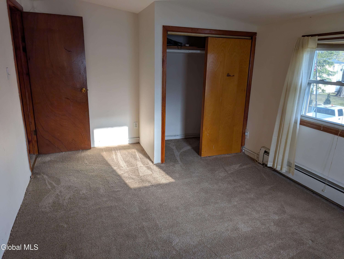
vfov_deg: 56.9
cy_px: 130
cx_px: 172
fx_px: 239
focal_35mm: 24
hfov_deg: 71.5
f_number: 1.68
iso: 26
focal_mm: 6.9
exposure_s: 1/69.2
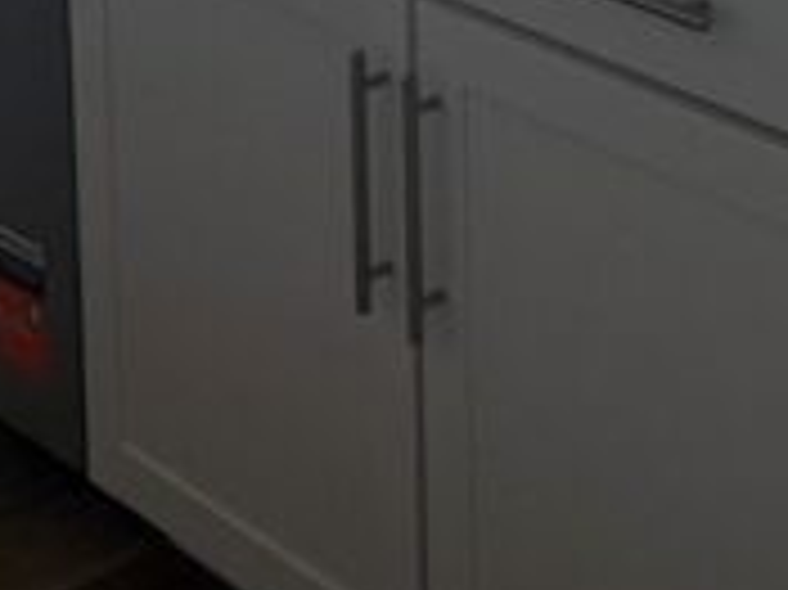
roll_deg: +0.0
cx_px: 1004
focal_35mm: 110
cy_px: -694
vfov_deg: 11.7
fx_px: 2502
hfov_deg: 16.9
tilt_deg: -6.4
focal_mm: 6.76
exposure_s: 1/242
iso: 125
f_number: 1.78
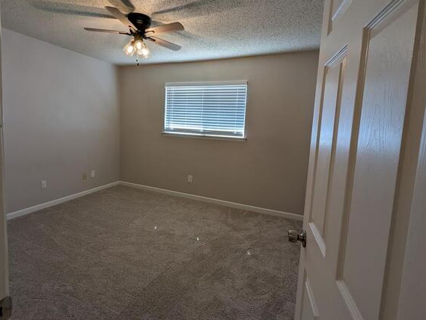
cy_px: 142
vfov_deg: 71.5
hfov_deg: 87.5
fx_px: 222
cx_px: 195
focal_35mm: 18
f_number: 2.2
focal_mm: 2.35
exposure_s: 1/120
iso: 76
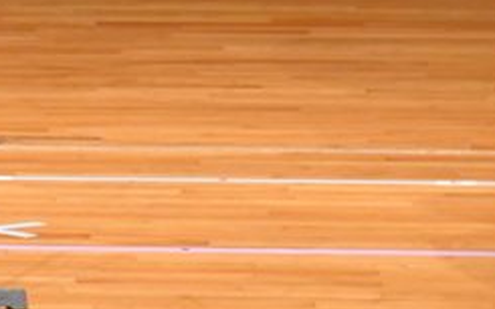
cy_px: -168
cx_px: -276
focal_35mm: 775
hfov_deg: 2.7
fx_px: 10453
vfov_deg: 1.7
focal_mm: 160
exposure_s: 1/400
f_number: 5.6
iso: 4000
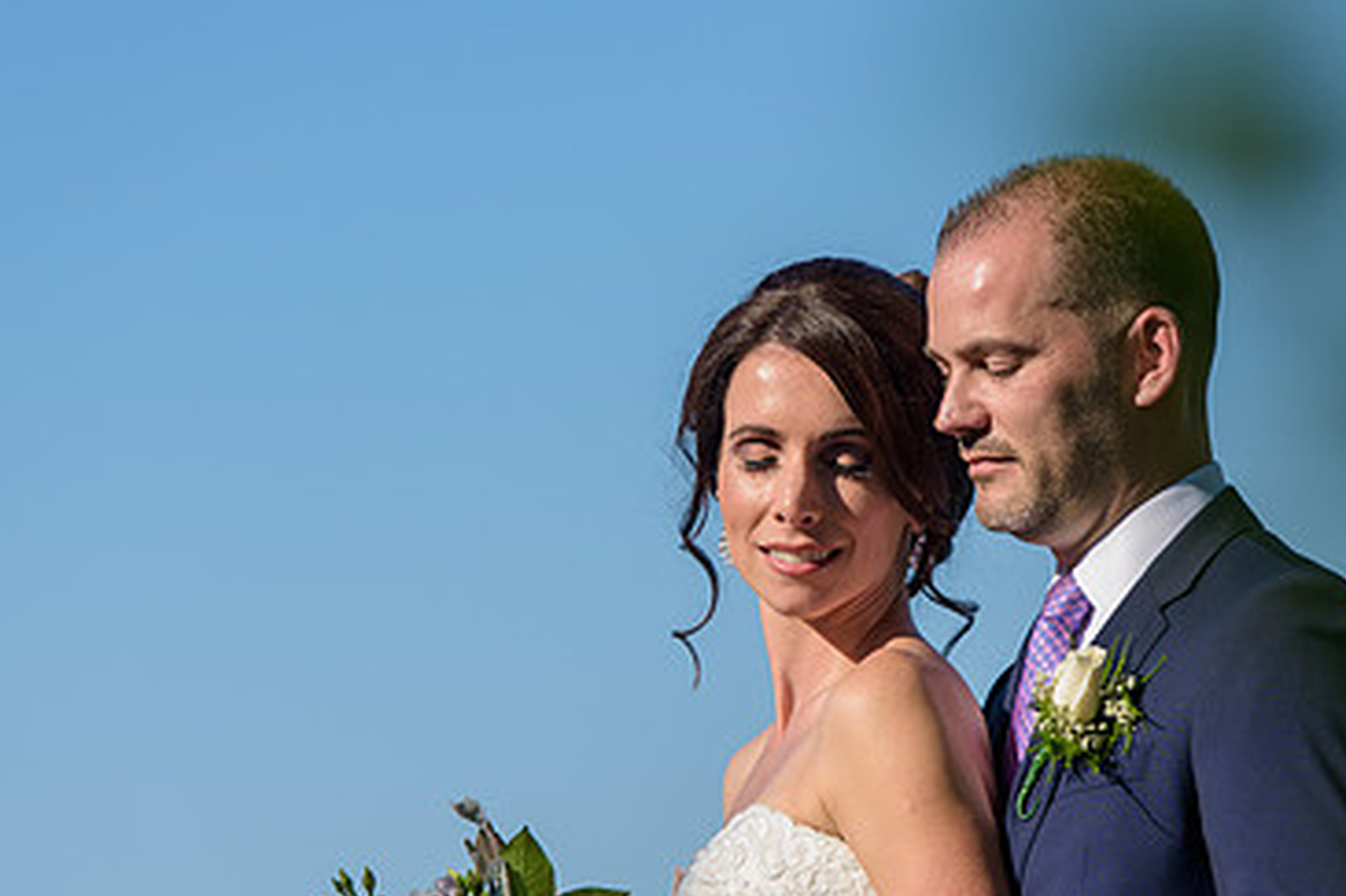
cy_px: 556
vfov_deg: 4.7
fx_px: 10987
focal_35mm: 294
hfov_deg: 7.0
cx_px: 756
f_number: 4
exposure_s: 1/2500
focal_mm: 170
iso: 200
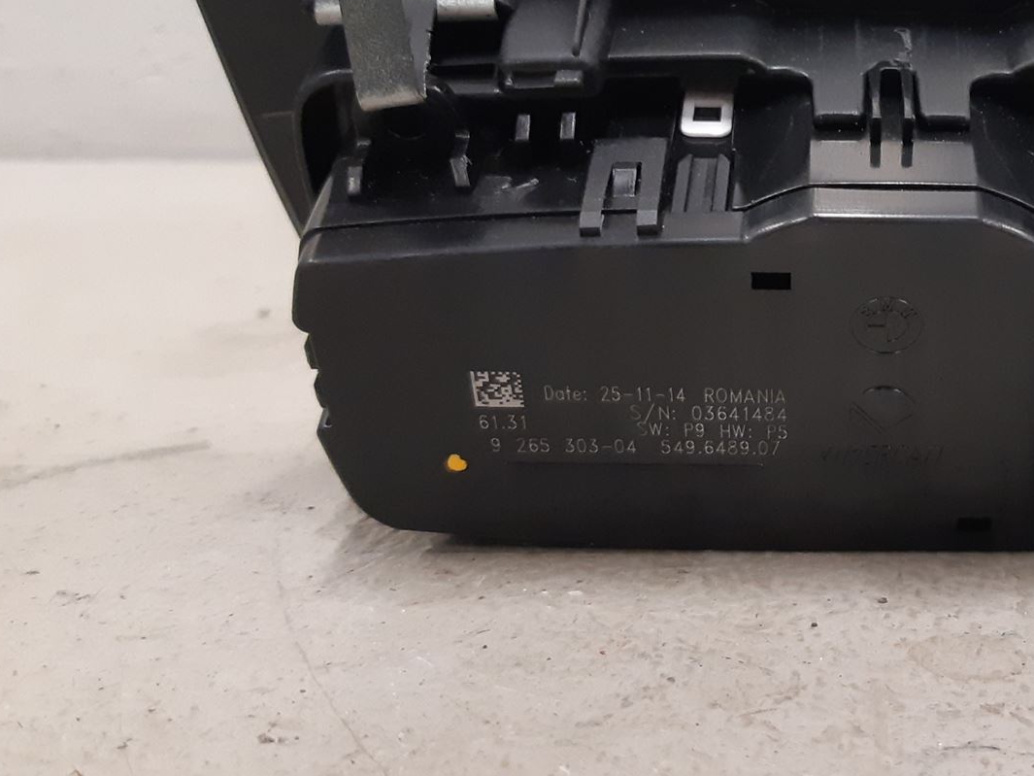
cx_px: 905
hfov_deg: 36.1
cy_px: 249
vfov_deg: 28.9
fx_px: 1494
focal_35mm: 50
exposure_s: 1/60
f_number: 1.7
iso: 320
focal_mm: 3.93
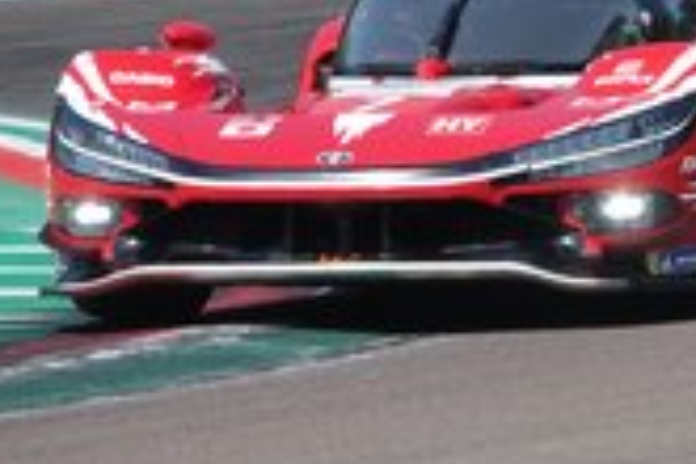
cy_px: 143
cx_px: 658
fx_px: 21091
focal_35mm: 1091
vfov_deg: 1.3
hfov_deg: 1.9
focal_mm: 146.76
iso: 100
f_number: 4.5
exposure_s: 1/800
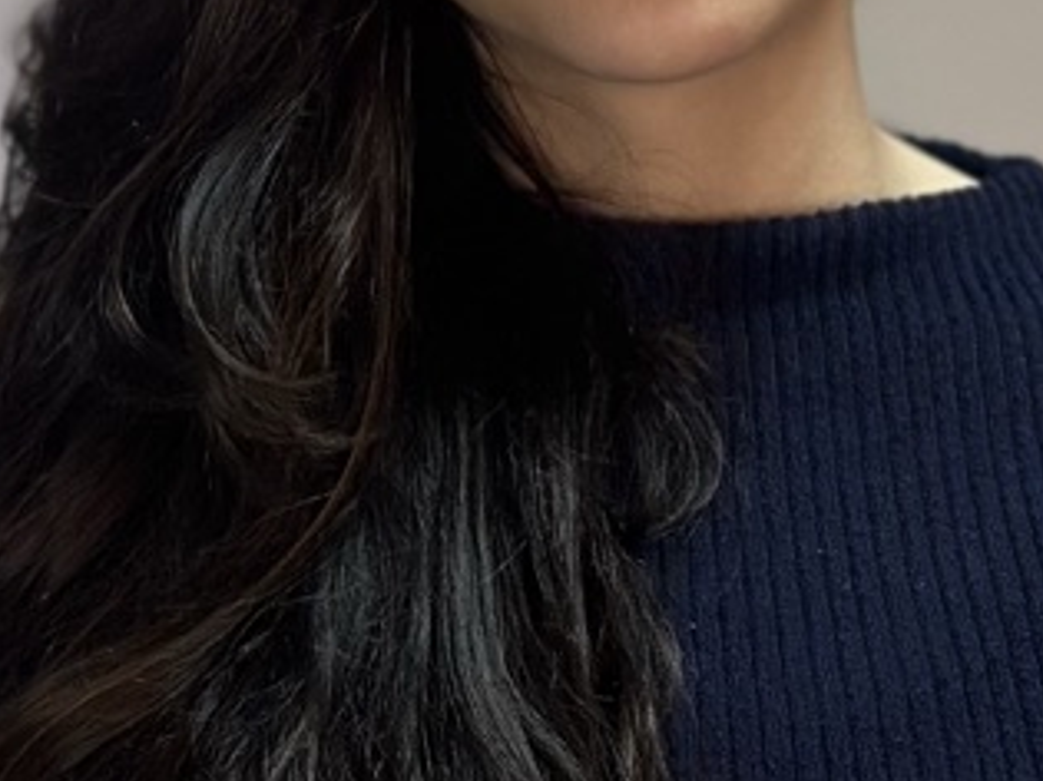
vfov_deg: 6.1
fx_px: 7349
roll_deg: +1.4
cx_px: 126
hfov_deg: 8.1
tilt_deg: -4.4
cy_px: 516
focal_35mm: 244
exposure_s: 1/120
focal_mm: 6.86
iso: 125
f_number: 1.78
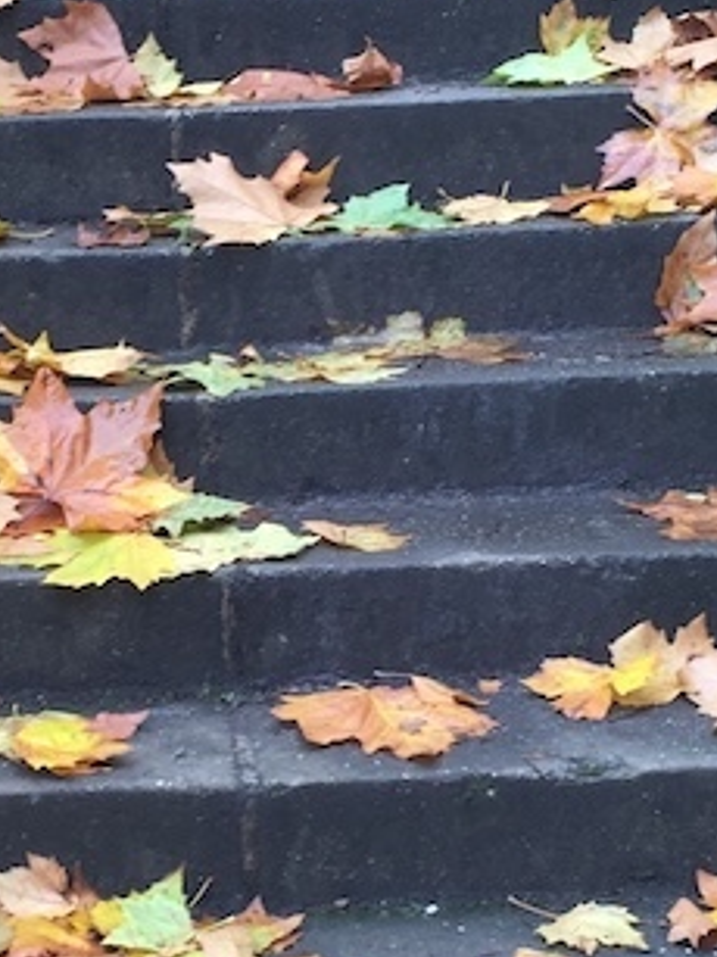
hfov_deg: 17.3
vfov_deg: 23.0
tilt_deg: -16.7
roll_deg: -0.8
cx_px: 176
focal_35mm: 85
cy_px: 608
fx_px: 2349
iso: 32
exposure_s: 1/50
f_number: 2.2
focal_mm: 4.15
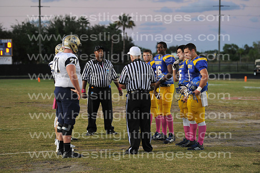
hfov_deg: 20.0
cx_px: 130
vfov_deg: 13.4
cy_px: 86
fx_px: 736
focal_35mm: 102
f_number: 3.2
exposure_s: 1/400
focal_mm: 102
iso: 1600
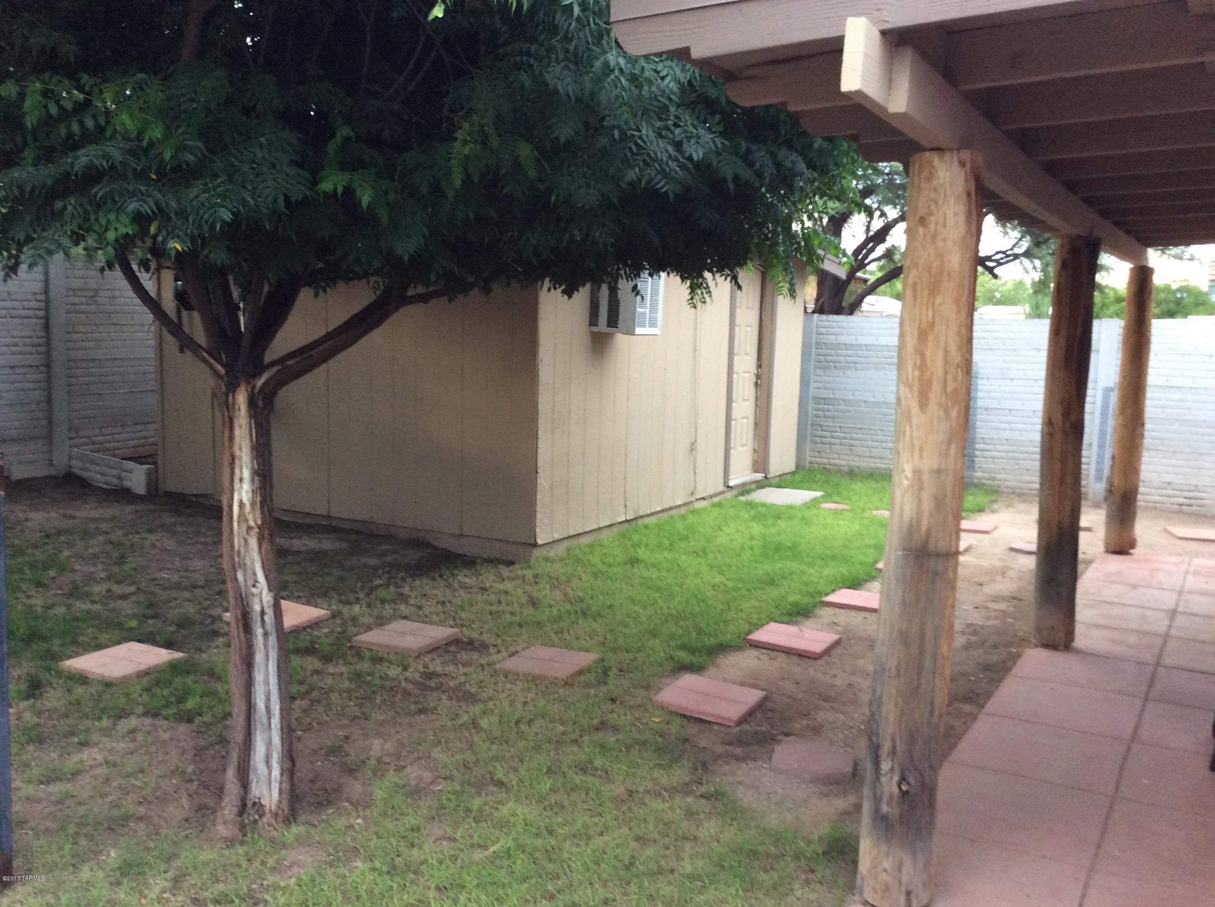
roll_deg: -2.9
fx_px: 1122
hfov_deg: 56.9
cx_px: 608
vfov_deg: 44.1
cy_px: 454
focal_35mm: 32
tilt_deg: -7.3
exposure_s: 1/24
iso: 100
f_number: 2.4
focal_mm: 3.3
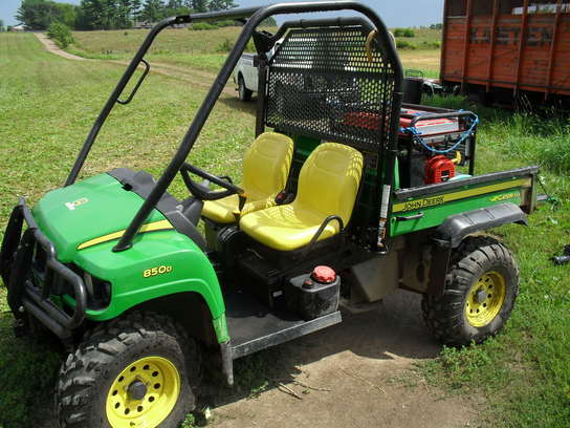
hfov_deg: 52.6
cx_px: 285
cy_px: 214
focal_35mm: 35
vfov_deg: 40.7
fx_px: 576
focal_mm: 6.3
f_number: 8.4
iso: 100
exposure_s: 1/125
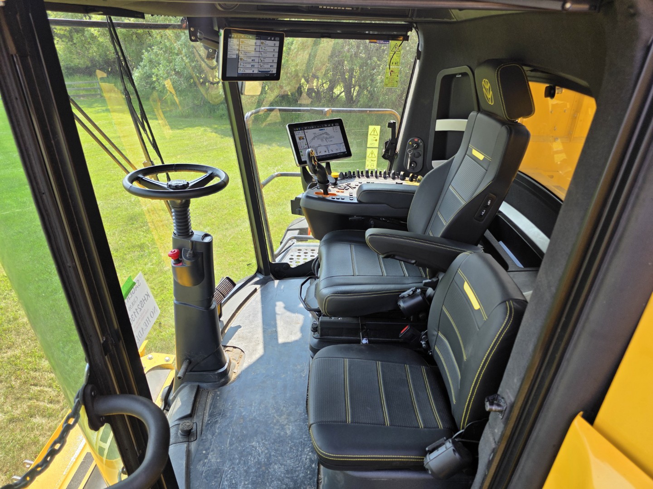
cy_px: 244
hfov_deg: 73.9
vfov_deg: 58.9
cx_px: 326
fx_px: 434
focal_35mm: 23
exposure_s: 1/359
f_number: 1.7
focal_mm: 6.3
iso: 32
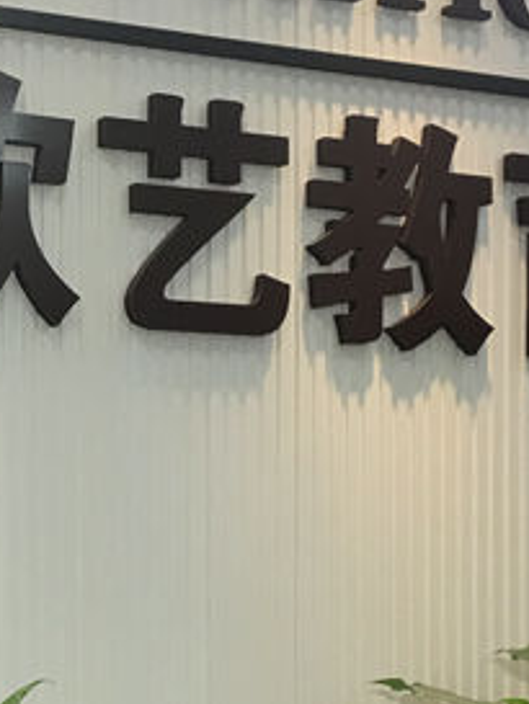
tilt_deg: -1.0
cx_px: -111
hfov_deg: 16.6
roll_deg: +0.2
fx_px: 1731
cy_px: 640
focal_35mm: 85
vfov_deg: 22.4
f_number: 2.2
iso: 32
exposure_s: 1/17
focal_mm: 4.15
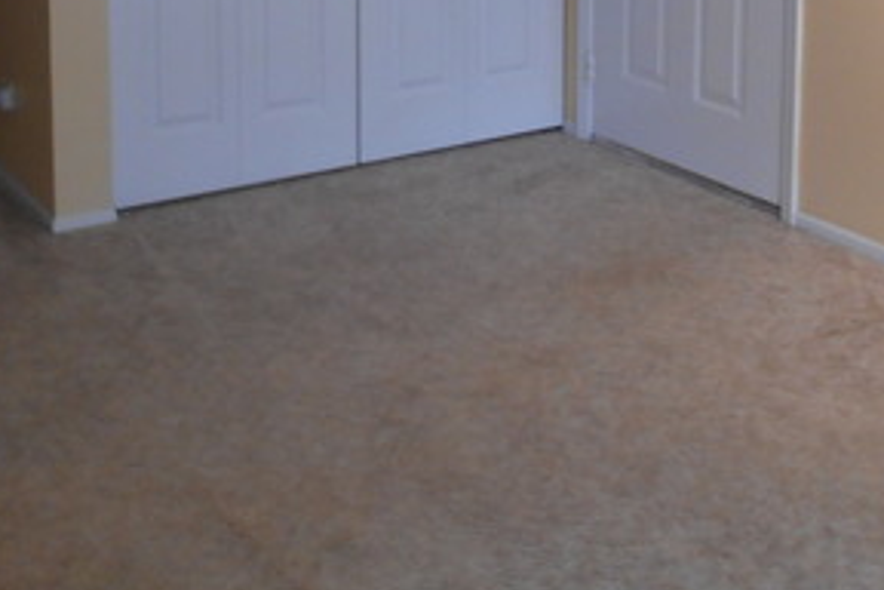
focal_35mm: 60
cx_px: 694
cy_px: -123
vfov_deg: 21.0
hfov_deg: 32.6
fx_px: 1473
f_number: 3.4
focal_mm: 4.7
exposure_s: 1/30
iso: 220
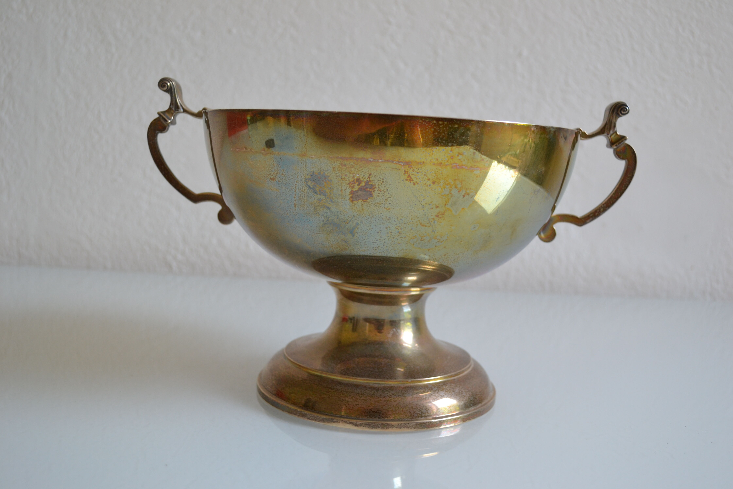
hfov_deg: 51.9
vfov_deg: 35.9
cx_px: 374
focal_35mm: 37
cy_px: 251
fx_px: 753
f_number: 5
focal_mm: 24
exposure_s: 1/80
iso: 400
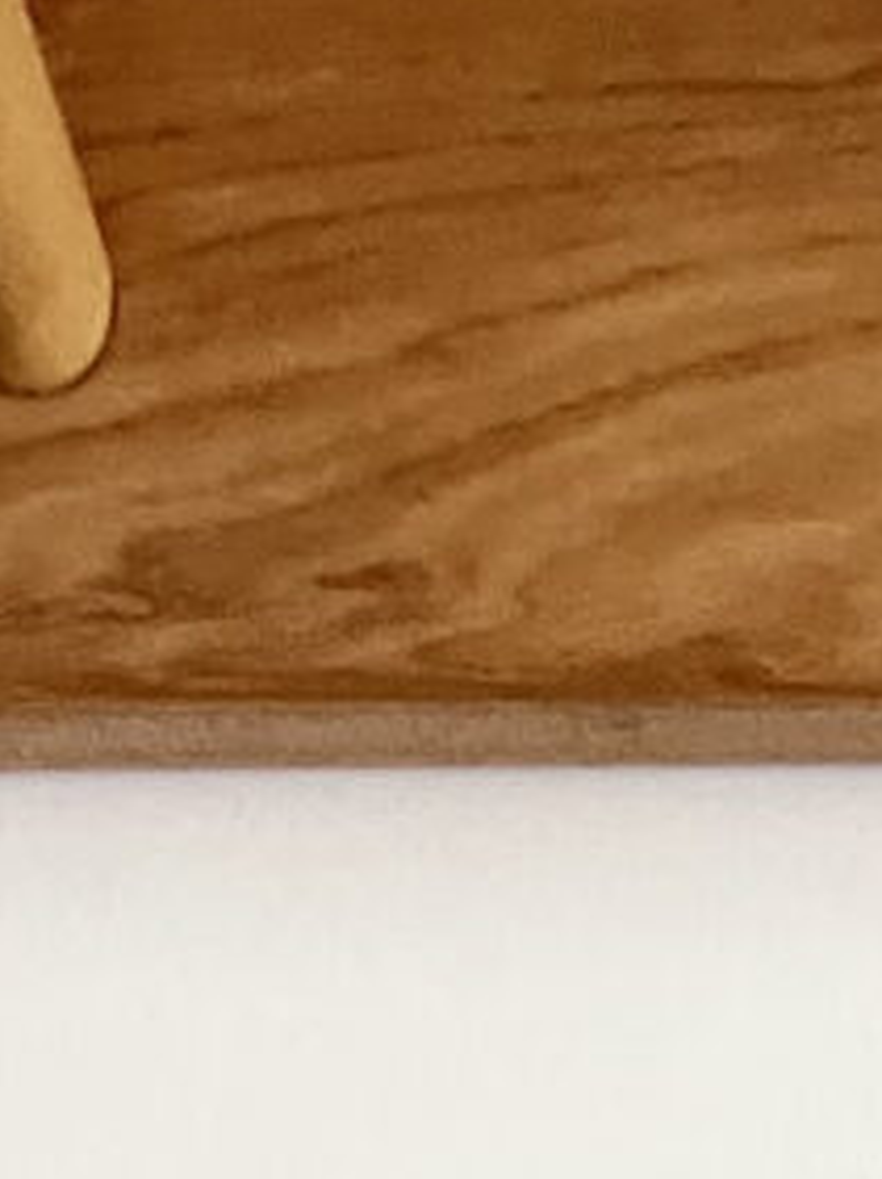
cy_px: 4064
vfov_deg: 8.1
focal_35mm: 189
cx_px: 1626
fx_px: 6431
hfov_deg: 7.6
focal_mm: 5.1
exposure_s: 1/60
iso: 320
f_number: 1.6
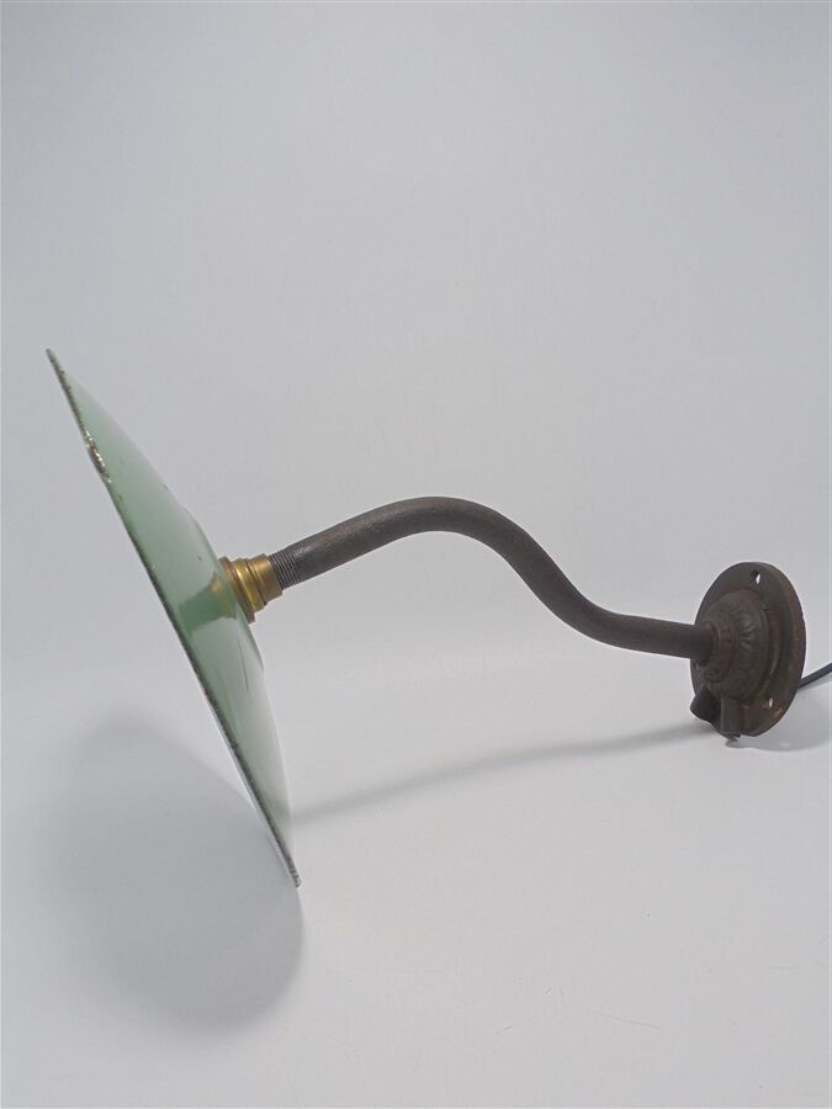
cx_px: 416
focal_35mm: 34
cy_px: 554
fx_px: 1090
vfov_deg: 54.0
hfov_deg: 41.8
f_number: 4
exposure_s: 1/60
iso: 100
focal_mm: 6.1
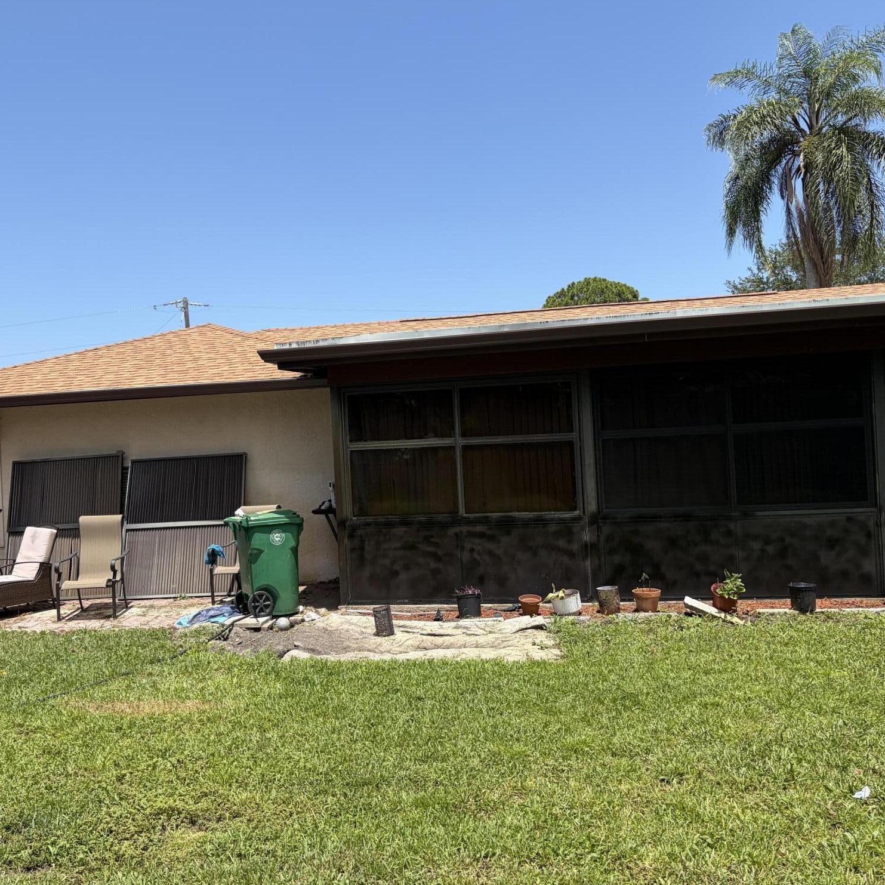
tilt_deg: +0.5
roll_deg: +3.6
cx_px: 366
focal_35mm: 31
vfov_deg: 52.5
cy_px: 438
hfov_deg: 52.3
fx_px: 897
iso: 50
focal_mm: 5.96
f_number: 1.6
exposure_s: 1/2451
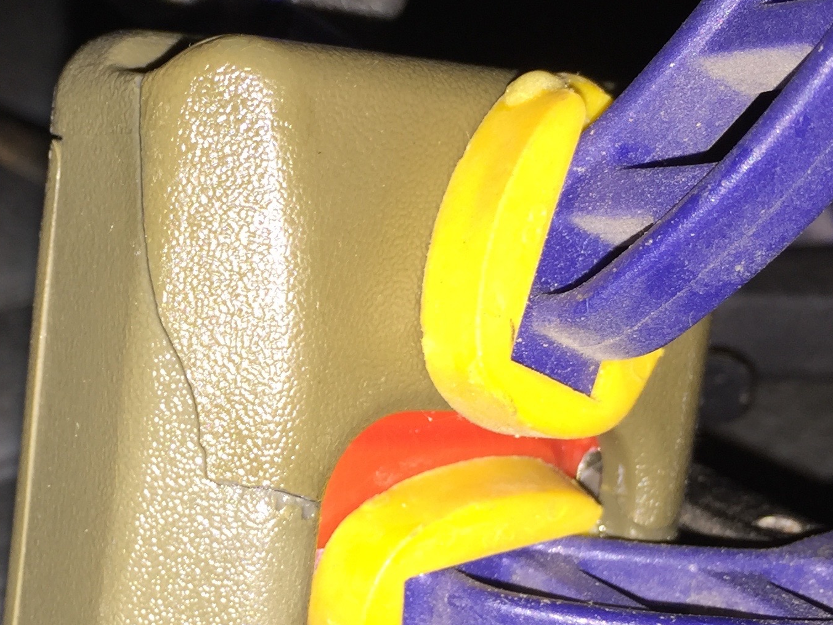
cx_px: 129
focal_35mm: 70
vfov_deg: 21.0
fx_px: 1684
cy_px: 392
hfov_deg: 27.1
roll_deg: -9.5
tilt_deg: -28.9
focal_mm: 4.15
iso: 32
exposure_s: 1/67
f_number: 2.2
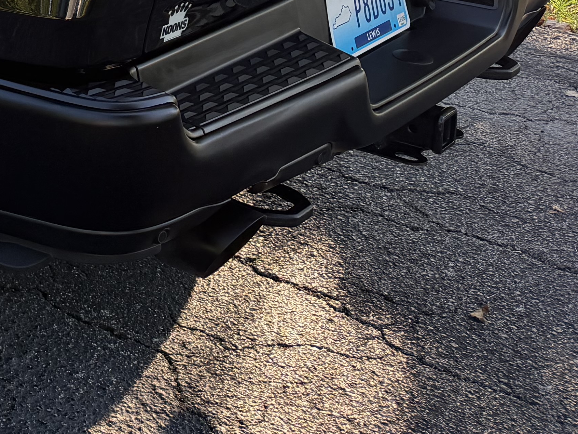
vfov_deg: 16.7
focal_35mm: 81
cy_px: -201
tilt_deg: -12.5
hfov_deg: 20.4
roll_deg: +0.8
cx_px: -311
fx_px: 1352
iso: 100
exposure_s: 1/532
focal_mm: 6.76
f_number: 1.78
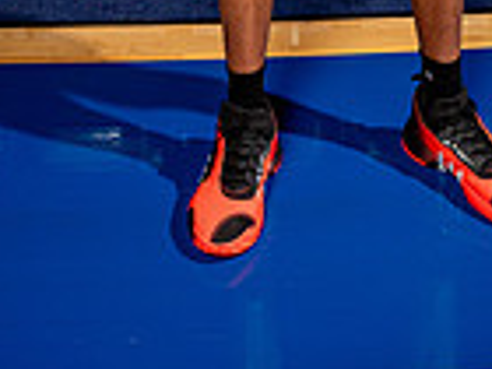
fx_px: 1052
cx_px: 292
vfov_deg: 15.6
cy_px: -380
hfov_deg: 26.3
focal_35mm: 74
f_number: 7.1
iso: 250
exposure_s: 1/125
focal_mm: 24
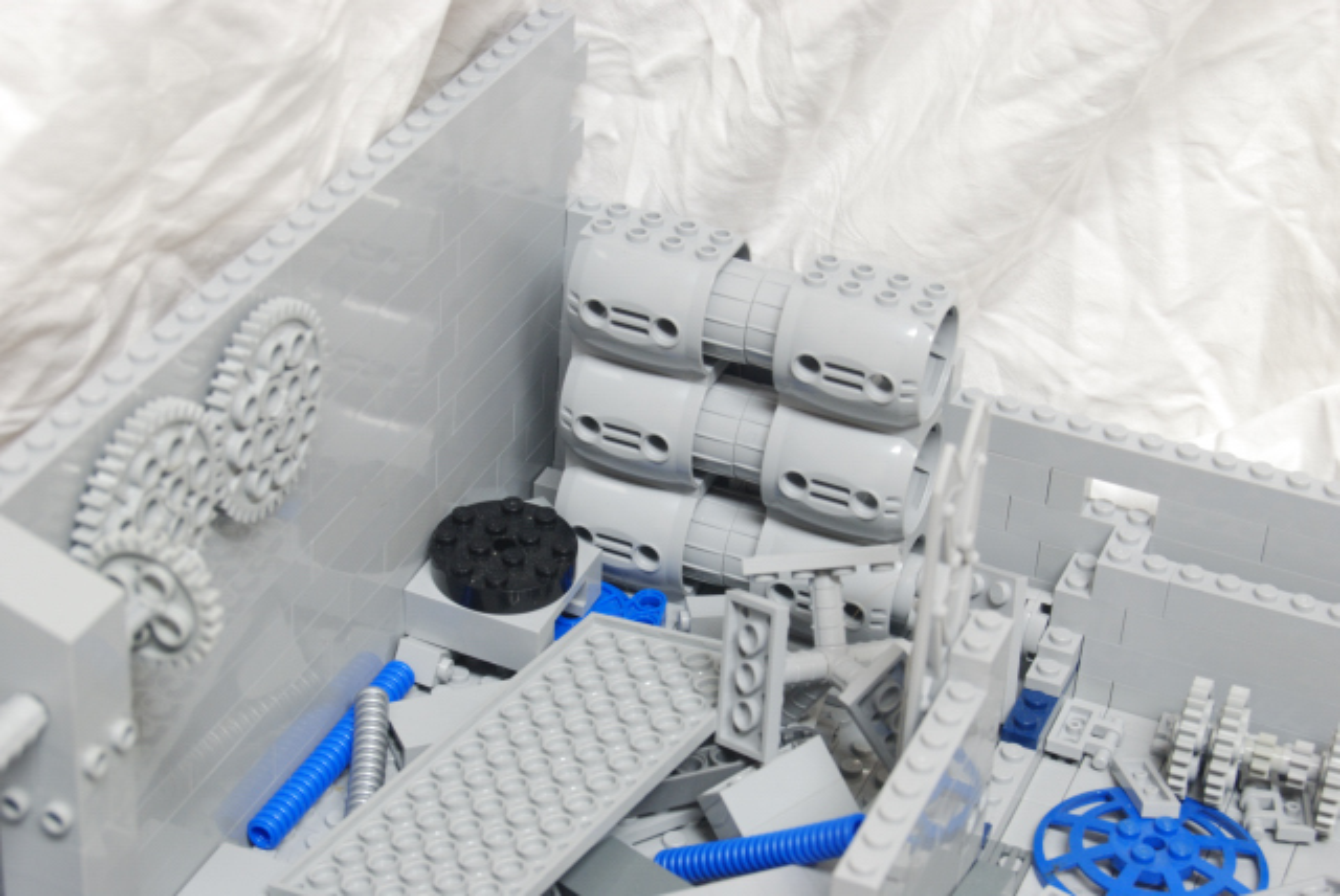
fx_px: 3074
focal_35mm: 82
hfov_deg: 24.6
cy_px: 448
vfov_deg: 16.6
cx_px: 670
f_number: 11
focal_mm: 55
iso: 400
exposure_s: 1/1.3
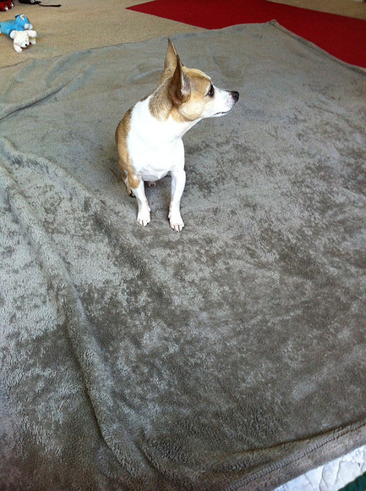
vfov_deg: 52.7
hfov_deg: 40.6
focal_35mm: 35
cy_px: 246
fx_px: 495
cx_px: 183
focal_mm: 3.85
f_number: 2.8
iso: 160
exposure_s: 1/15
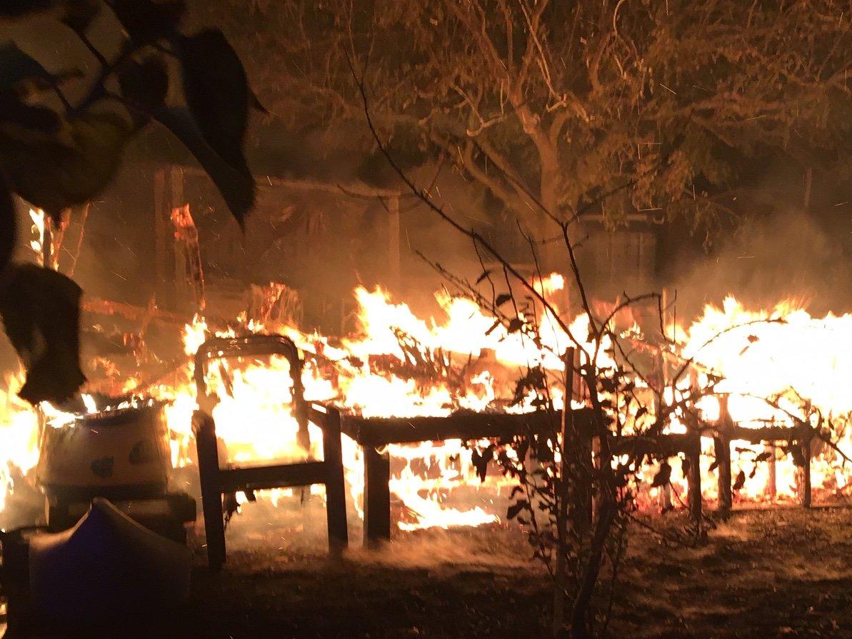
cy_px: 447
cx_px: 566
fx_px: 1206
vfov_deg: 29.4
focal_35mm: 49
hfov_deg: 38.5
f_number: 2.2
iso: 100
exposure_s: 1/33
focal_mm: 4.15
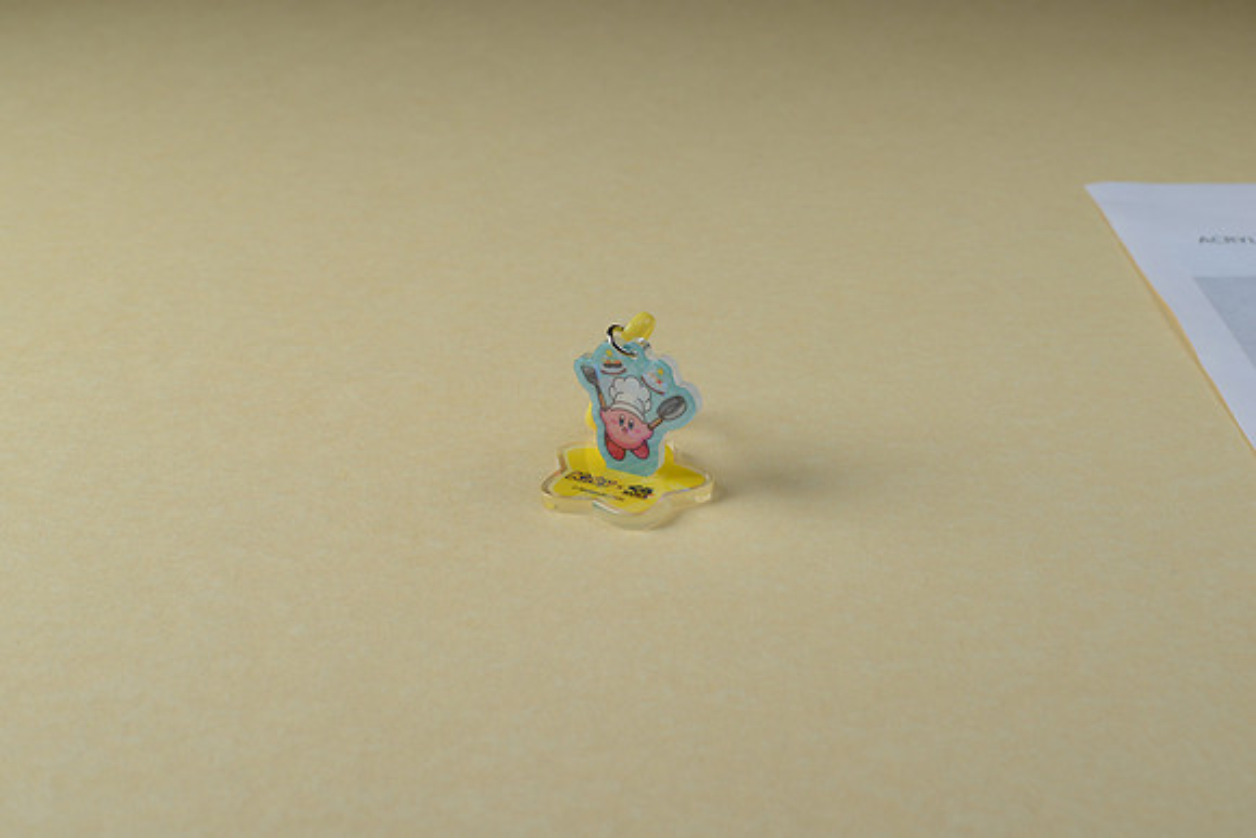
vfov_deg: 27.0
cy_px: 419
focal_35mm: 50
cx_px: 628
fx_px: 1745
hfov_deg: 39.6
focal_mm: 50
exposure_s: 1/200
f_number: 13
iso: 250
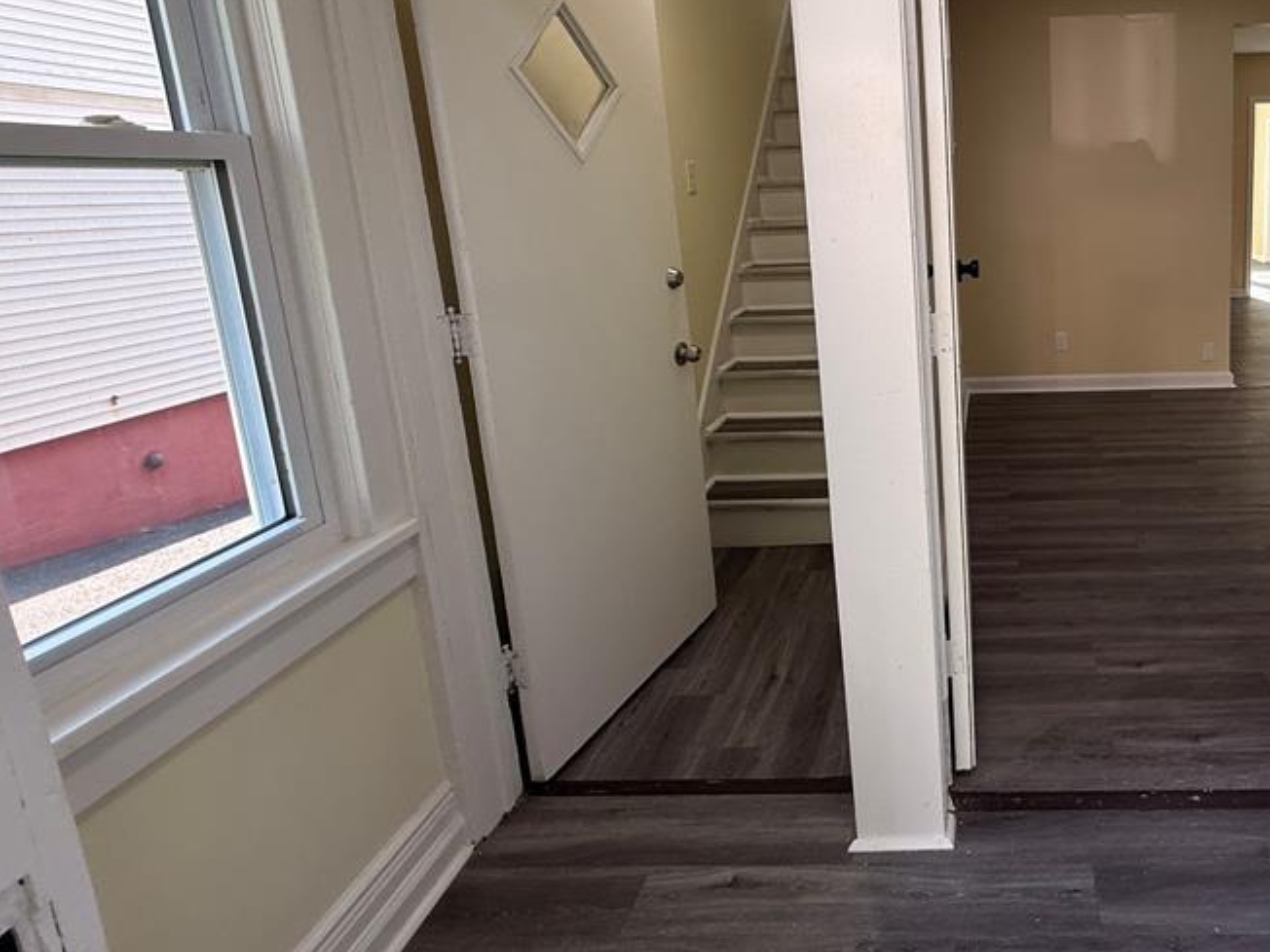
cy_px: 329
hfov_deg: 70.3
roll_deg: +1.9
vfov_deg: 59.9
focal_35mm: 22
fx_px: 807
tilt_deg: -11.0
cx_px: 980
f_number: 2.2
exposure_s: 1/99
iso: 64
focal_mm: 2.22
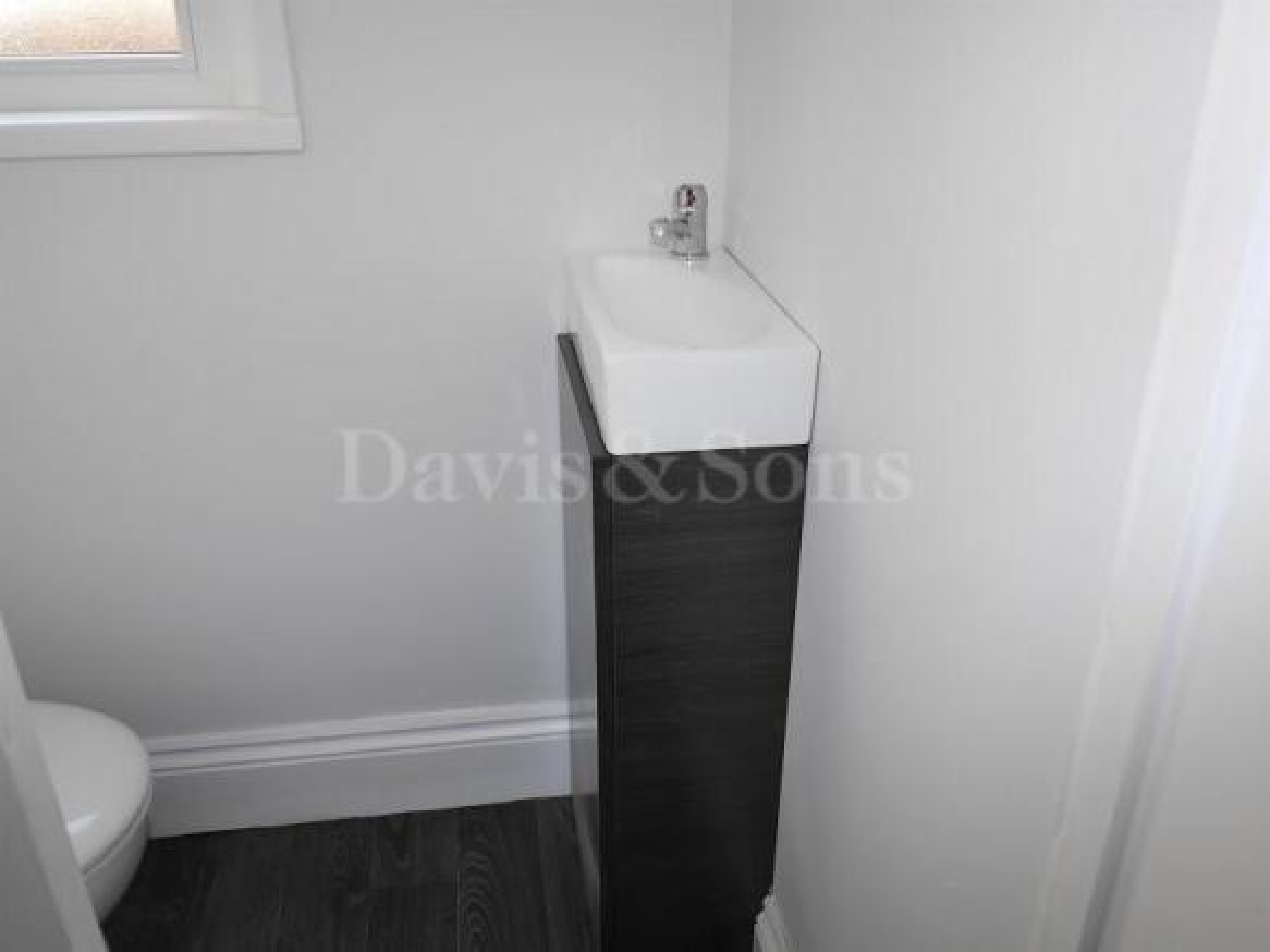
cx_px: 635
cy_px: 476
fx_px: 1027
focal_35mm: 28
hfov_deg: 63.5
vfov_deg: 49.7
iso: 200
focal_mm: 14
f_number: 2.5
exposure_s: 1/100
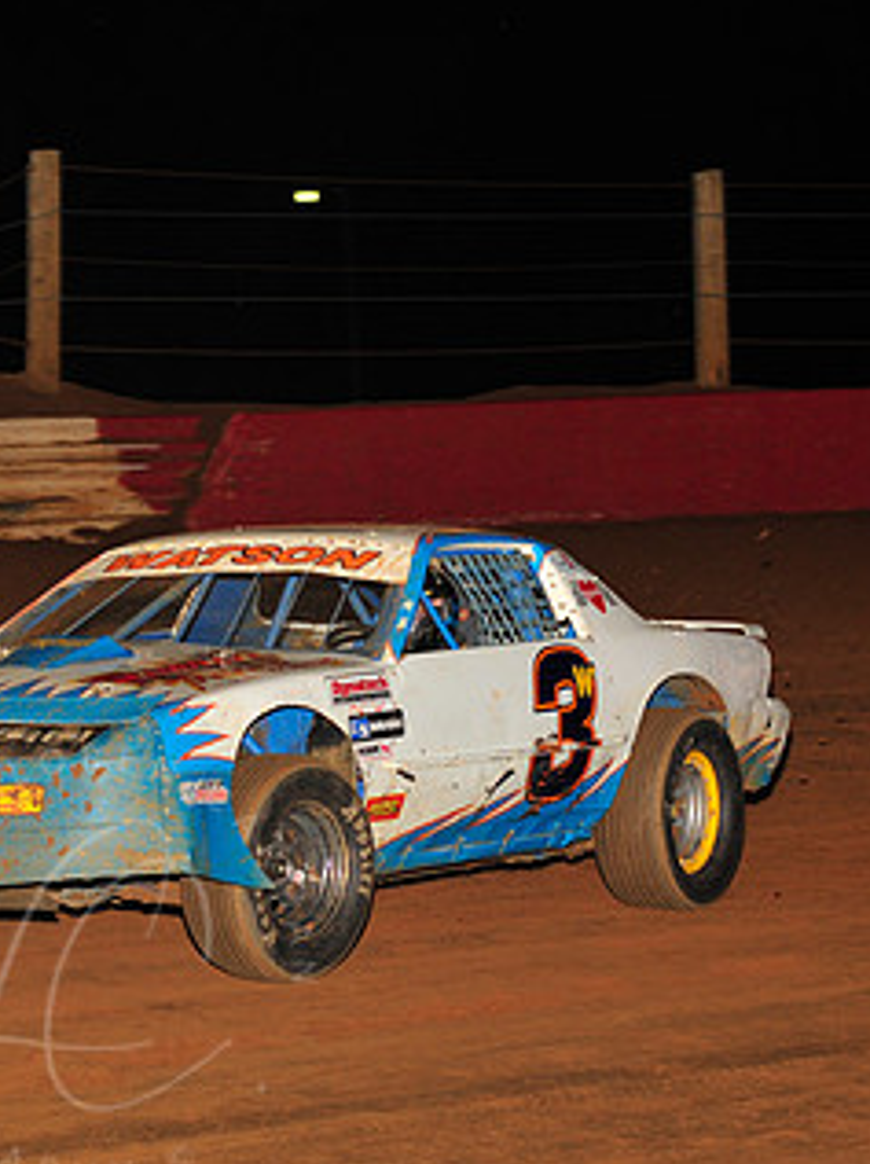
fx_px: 5440
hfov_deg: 9.1
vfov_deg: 12.2
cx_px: 92
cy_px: 628
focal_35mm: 162
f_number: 6.3
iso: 800
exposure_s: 1/320
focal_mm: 92
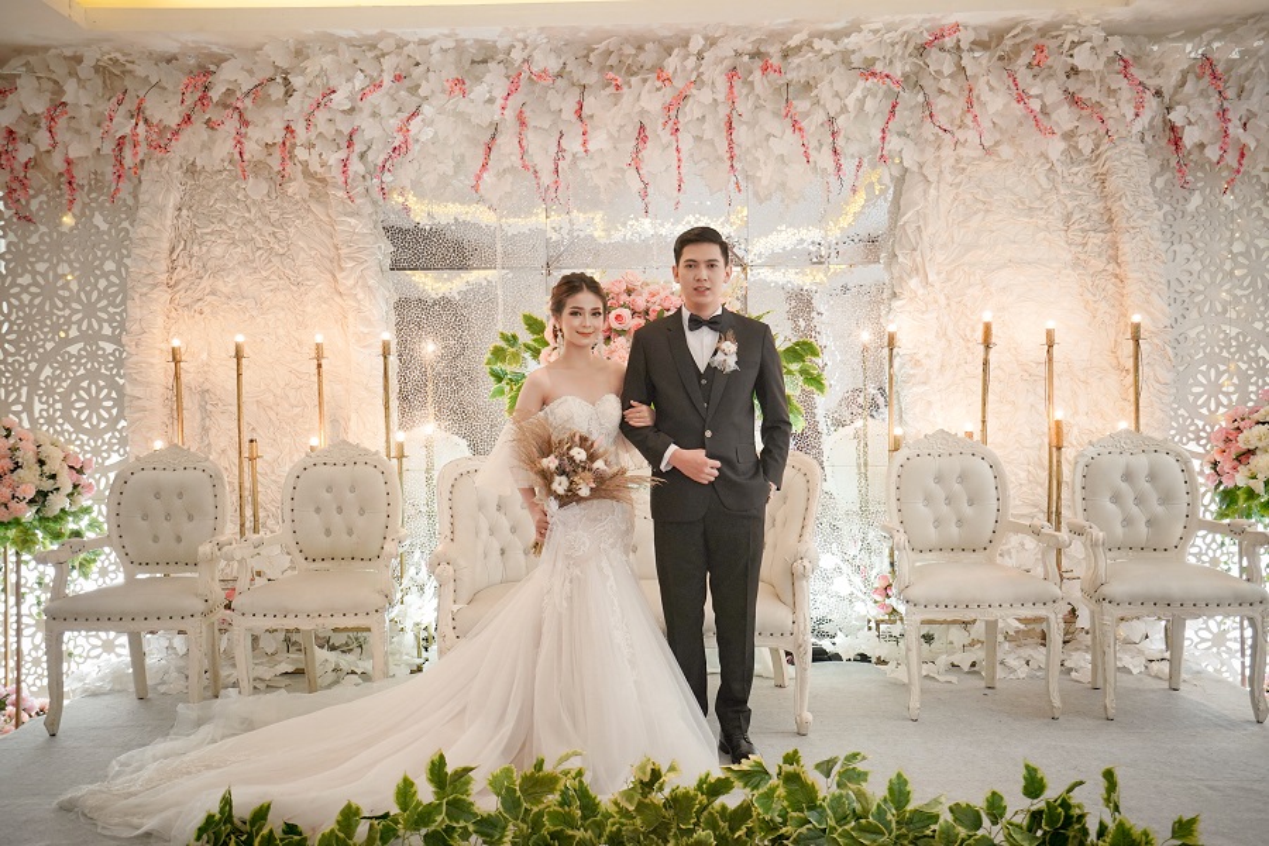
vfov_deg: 43.6
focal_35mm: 30
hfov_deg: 61.9
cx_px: 634
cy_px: 423
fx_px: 1057
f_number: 4
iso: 1600
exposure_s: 1/100
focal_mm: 30
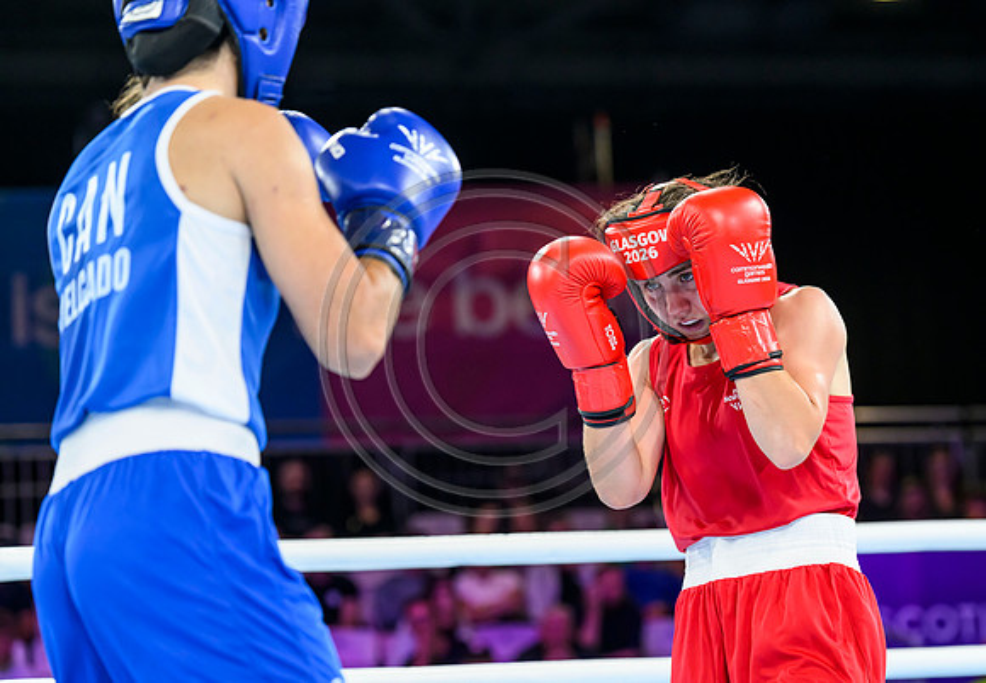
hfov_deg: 17.4
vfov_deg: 12.1
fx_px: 3227
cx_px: 587
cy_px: 391
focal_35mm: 116
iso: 2500
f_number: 3.2
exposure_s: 1/1600
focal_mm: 99
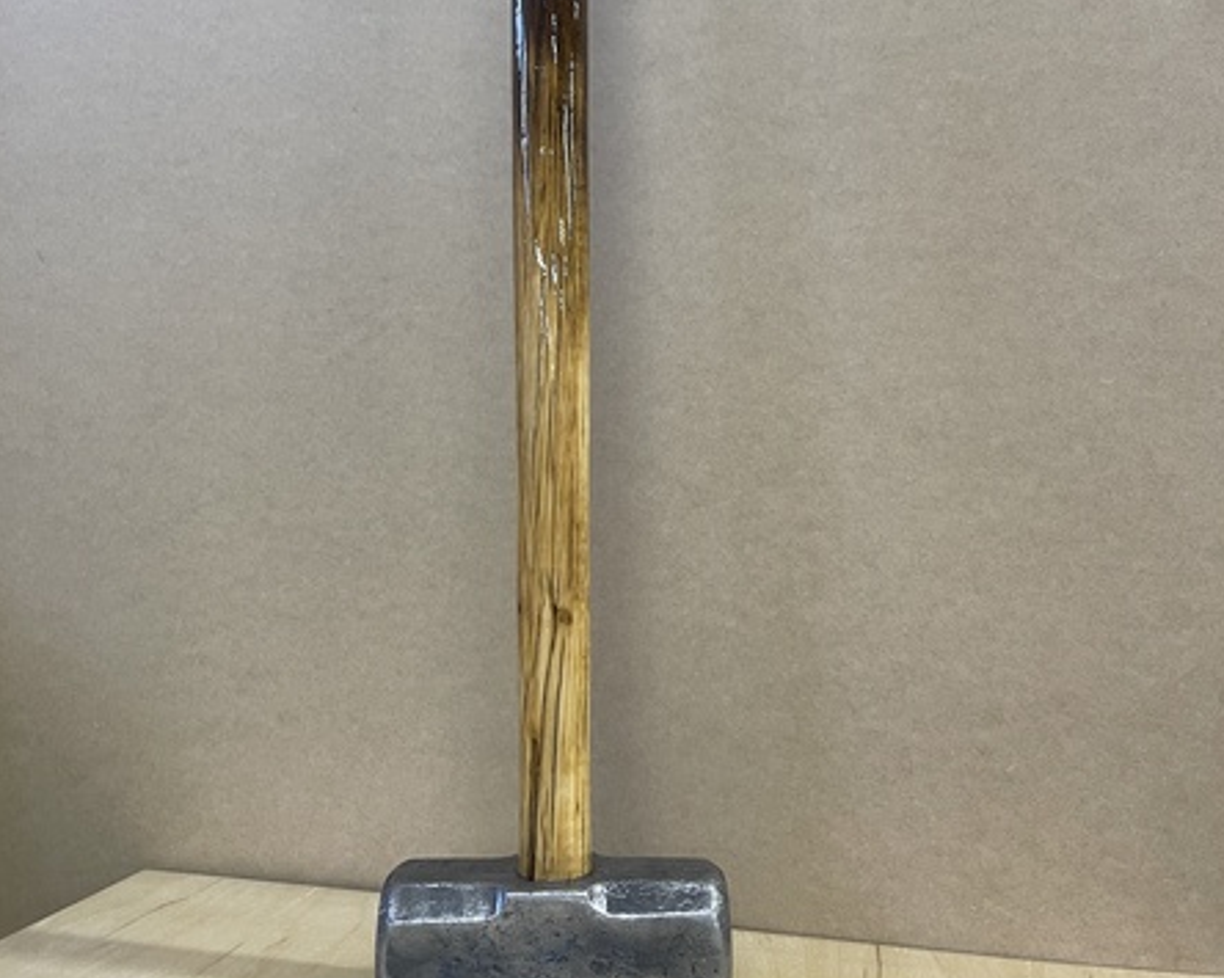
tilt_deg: +7.3
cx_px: 609
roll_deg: +0.7
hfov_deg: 54.2
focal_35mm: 33
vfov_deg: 43.8
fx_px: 1195
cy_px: 314
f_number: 1.6
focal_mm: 5.1
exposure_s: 1/60
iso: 100
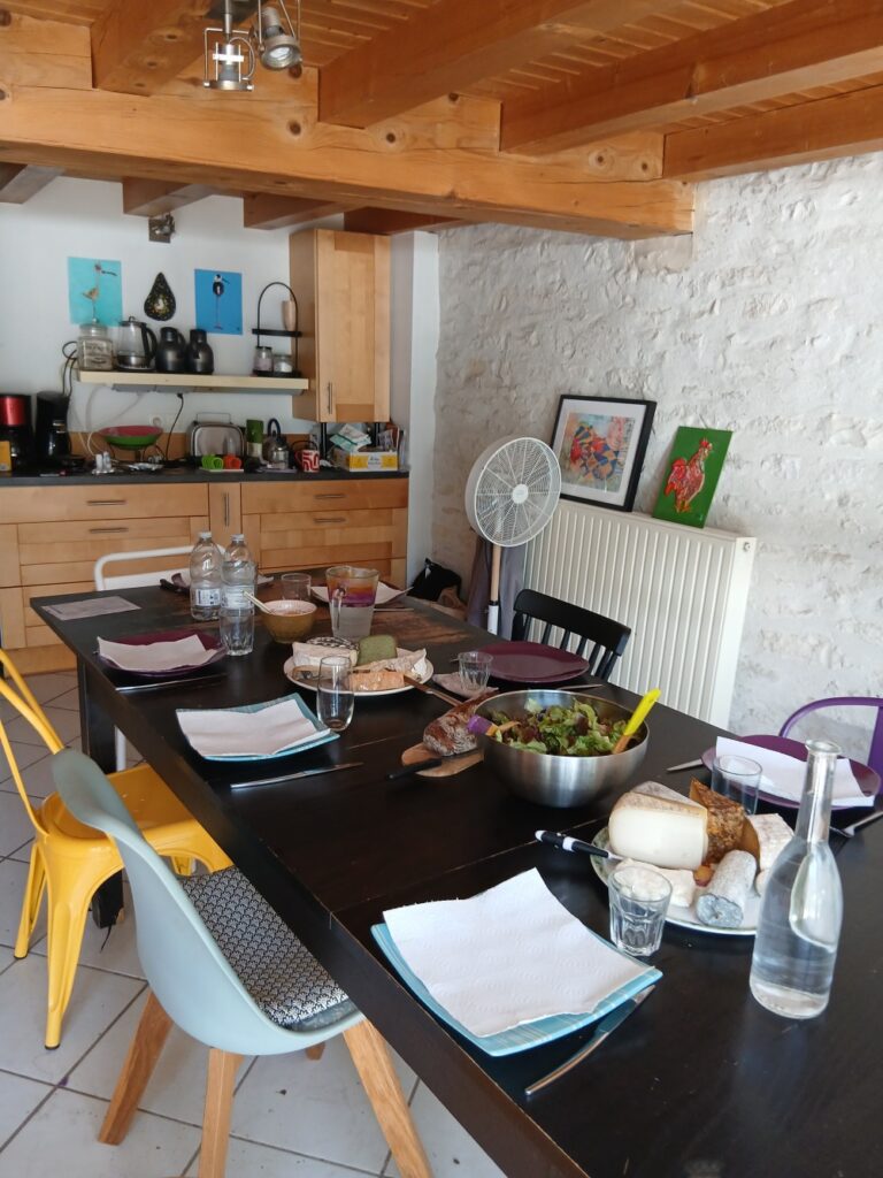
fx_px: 884
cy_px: 589
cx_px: 442
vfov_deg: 67.3
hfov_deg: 53.1
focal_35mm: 26
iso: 100
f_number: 1.8
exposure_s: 1/50
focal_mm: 3.98
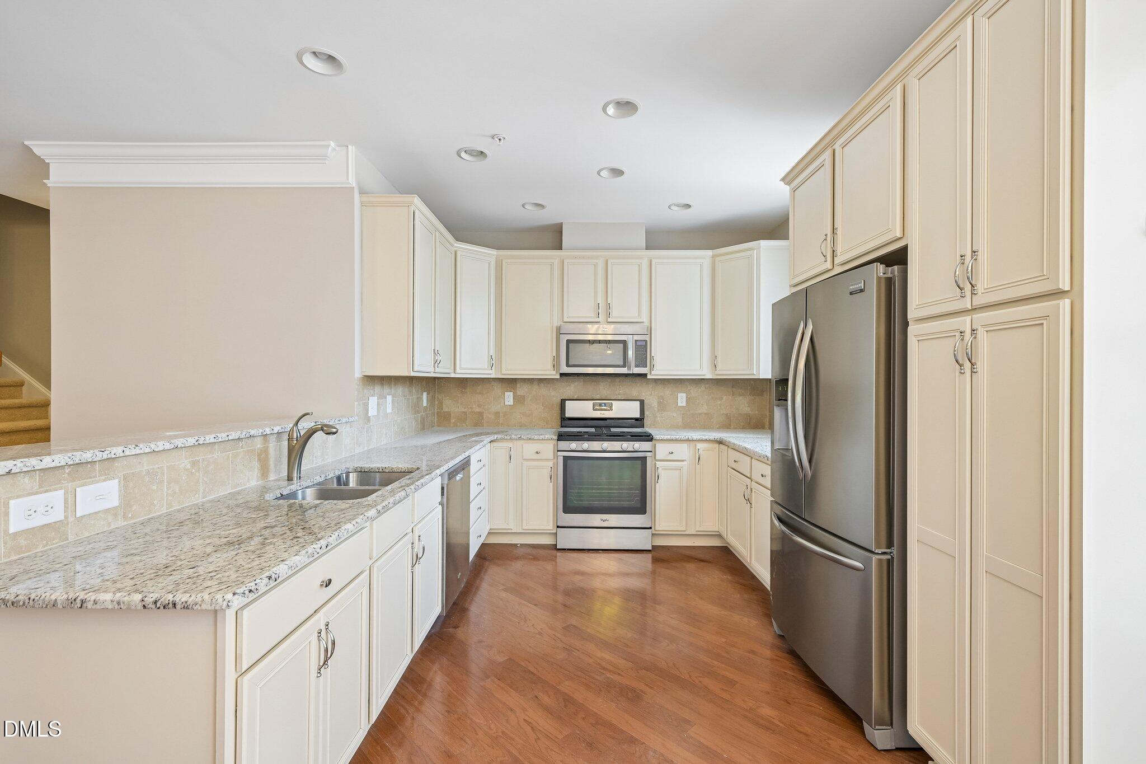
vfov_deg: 73.7
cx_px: 573
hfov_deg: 96.7
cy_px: 382
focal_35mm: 16
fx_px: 509
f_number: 8
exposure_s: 1/13
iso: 400
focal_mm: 16
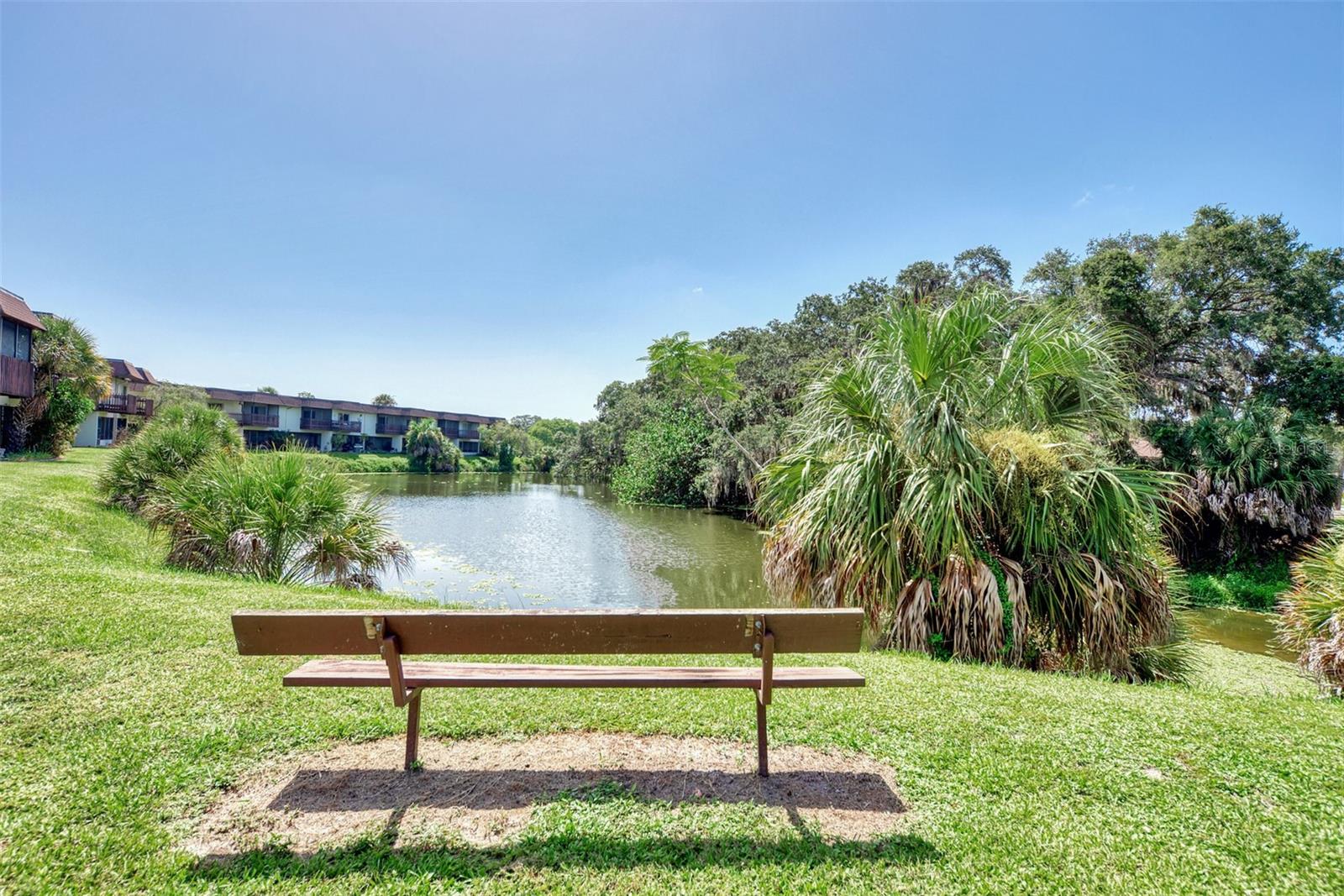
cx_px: 672
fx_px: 597
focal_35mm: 16
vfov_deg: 73.8
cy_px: 448
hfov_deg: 96.7
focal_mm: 16
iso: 125
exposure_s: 1/160
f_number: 7.1
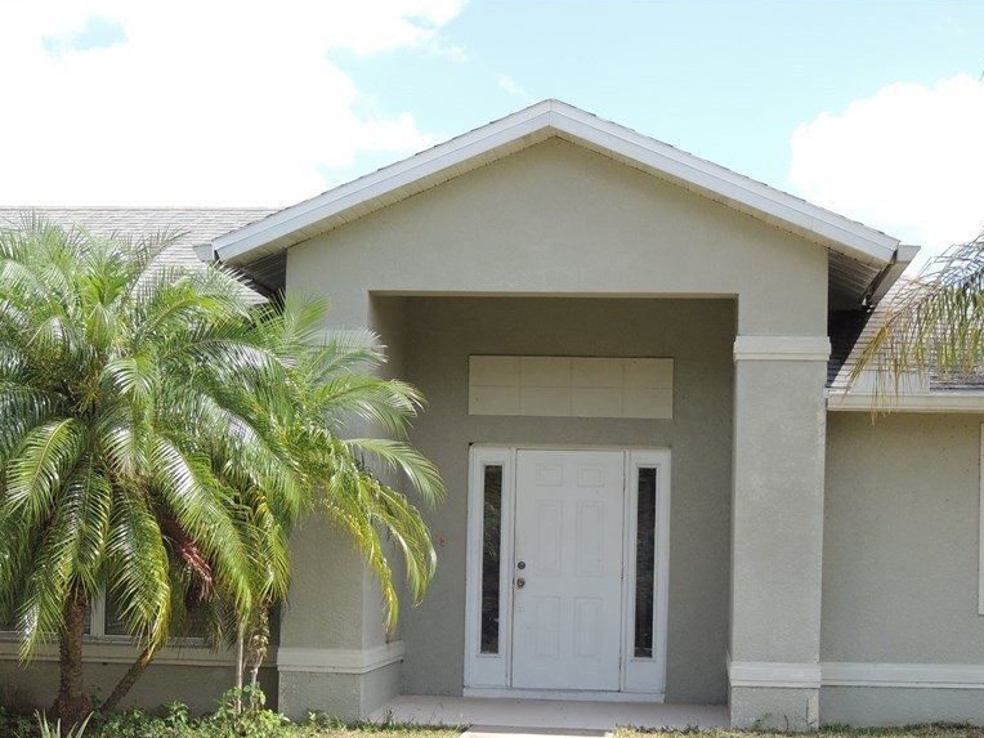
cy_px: 488
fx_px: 1905
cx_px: 464
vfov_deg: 21.8
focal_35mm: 67
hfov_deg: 29.0
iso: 100
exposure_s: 1/400
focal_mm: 8.9
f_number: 3.6
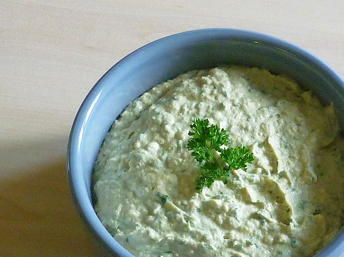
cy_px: 181
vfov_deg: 13.2
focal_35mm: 112
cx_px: 219
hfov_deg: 17.5
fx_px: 1112
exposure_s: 1/40
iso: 250
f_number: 3
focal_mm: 6.9
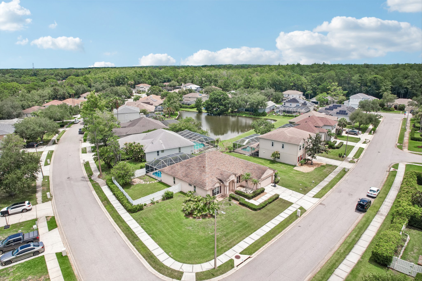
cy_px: 140
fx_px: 258
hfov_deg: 78.6
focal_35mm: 22
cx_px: 211
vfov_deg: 57.2
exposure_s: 1/1600
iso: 400
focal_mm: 8.4
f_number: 2.8
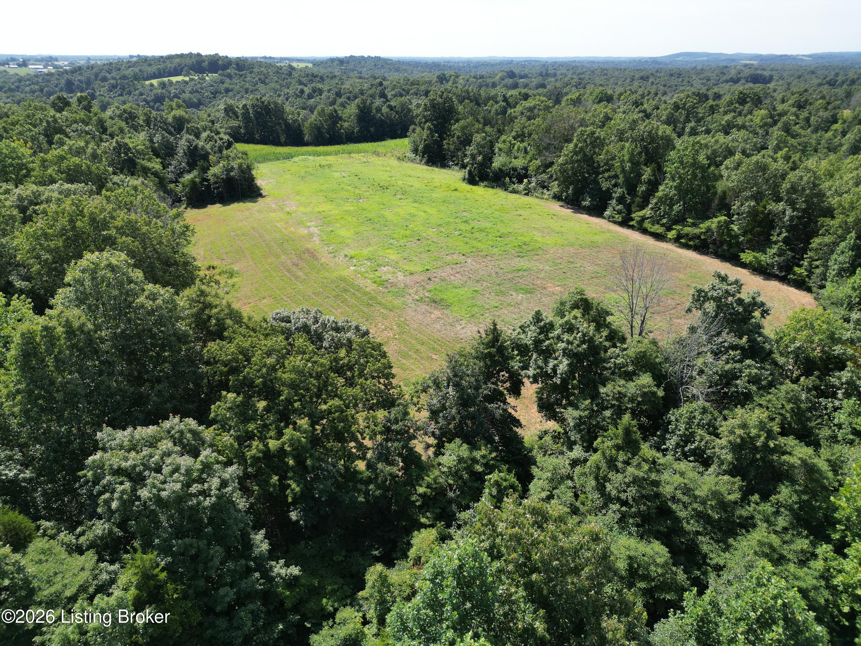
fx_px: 597
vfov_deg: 56.8
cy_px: 323
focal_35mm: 24
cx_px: 430
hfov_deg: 71.6
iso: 100
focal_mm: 6.72
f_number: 1.7
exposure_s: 1/1600
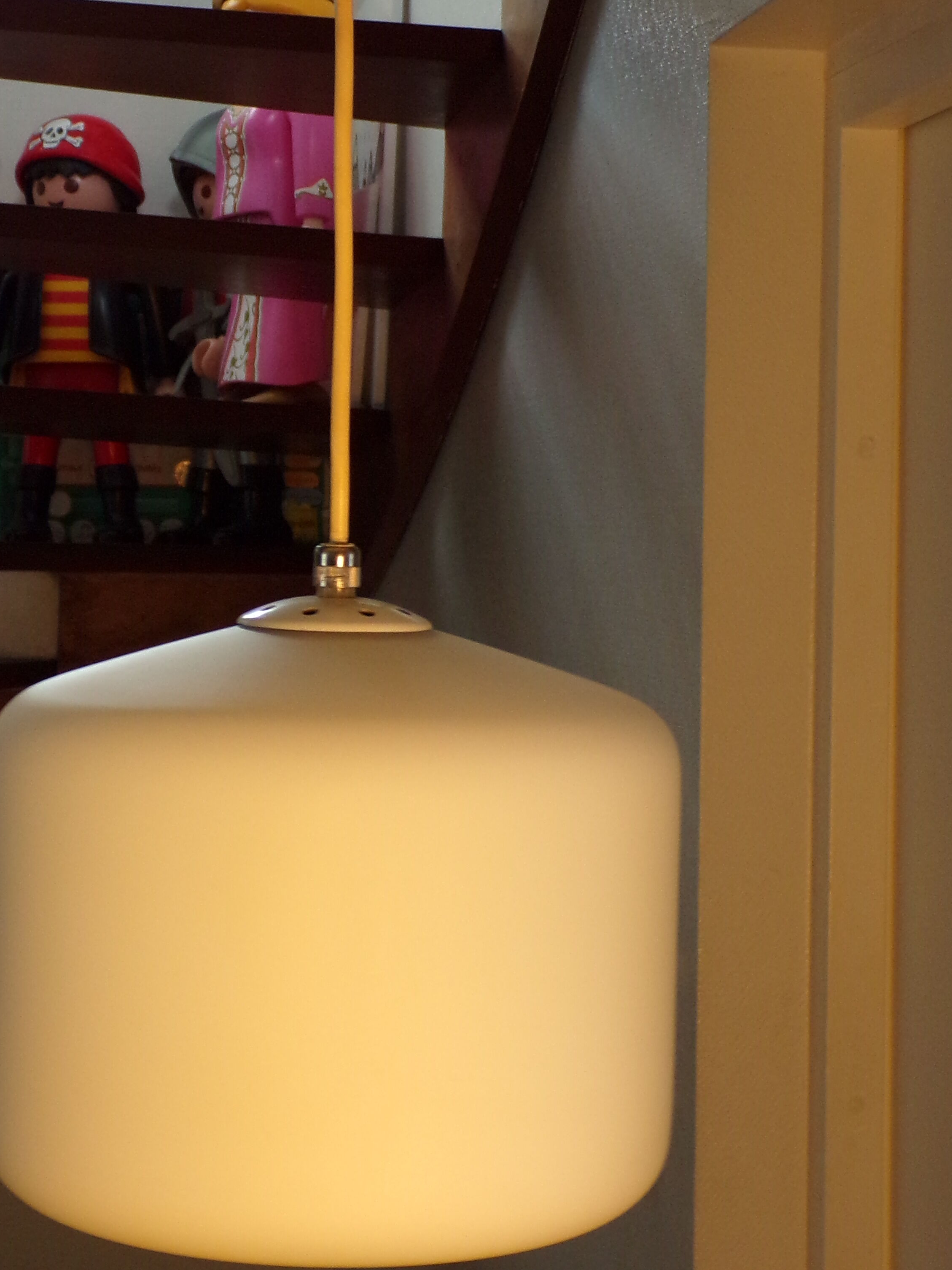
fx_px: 2750
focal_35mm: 75
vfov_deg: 25.9
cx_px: 341
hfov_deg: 19.6
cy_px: 513
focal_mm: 8.7
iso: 200
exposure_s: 1/25
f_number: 3.5
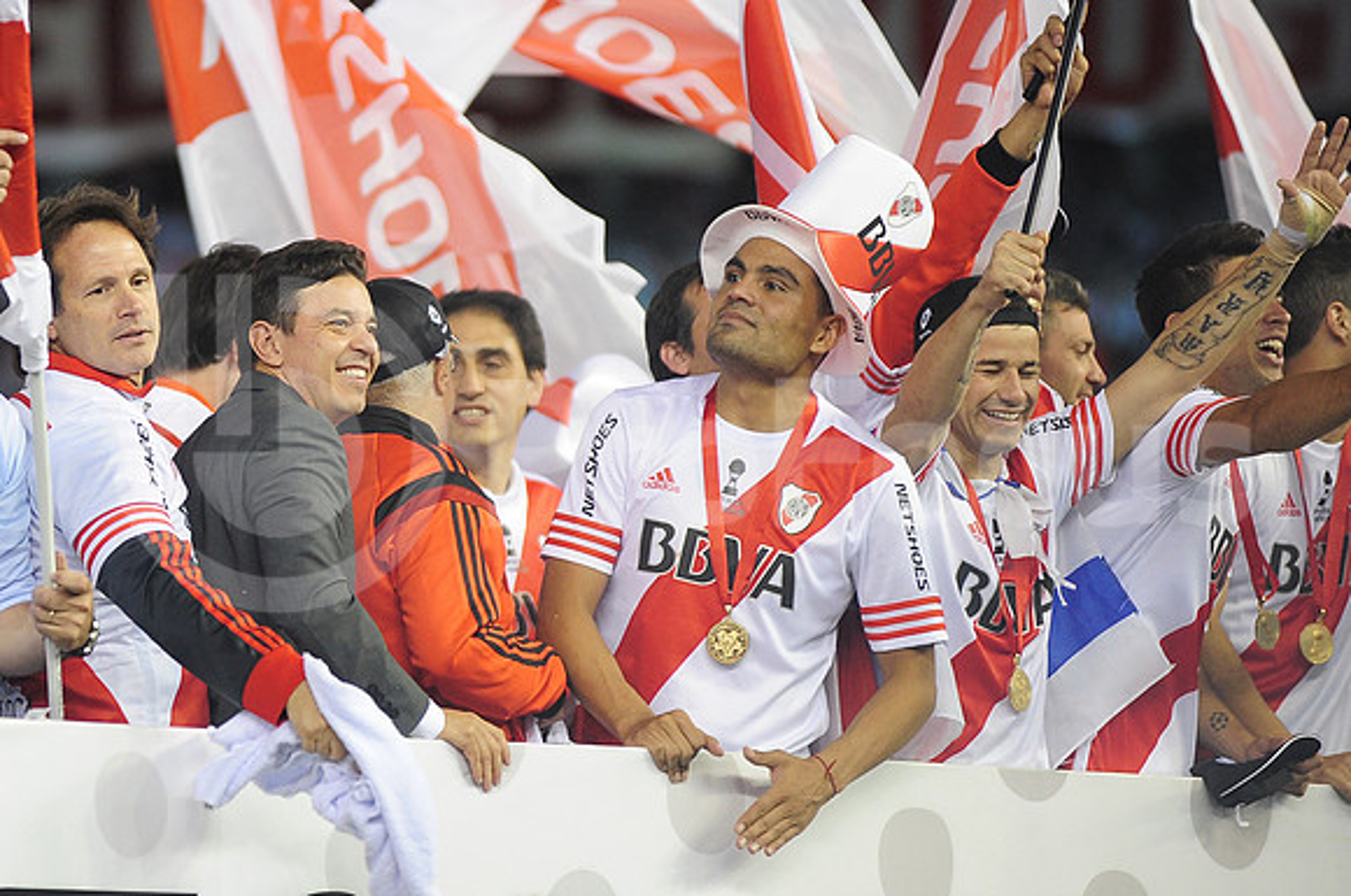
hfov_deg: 10.3
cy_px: 448
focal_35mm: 200
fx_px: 7495
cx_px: 676
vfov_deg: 6.8
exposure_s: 1/500
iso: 1600
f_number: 3.2
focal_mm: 200
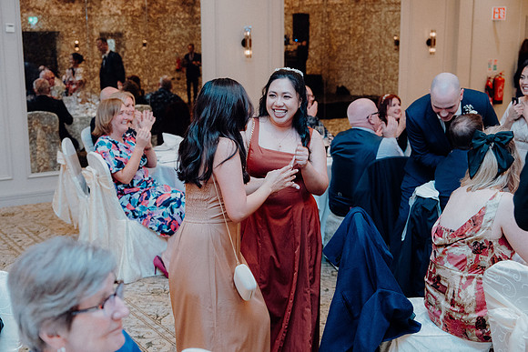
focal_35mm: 47
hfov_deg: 41.9
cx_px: 264
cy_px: 176
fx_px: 689
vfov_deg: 28.7
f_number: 3.5
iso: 3200
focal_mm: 47
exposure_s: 1/160
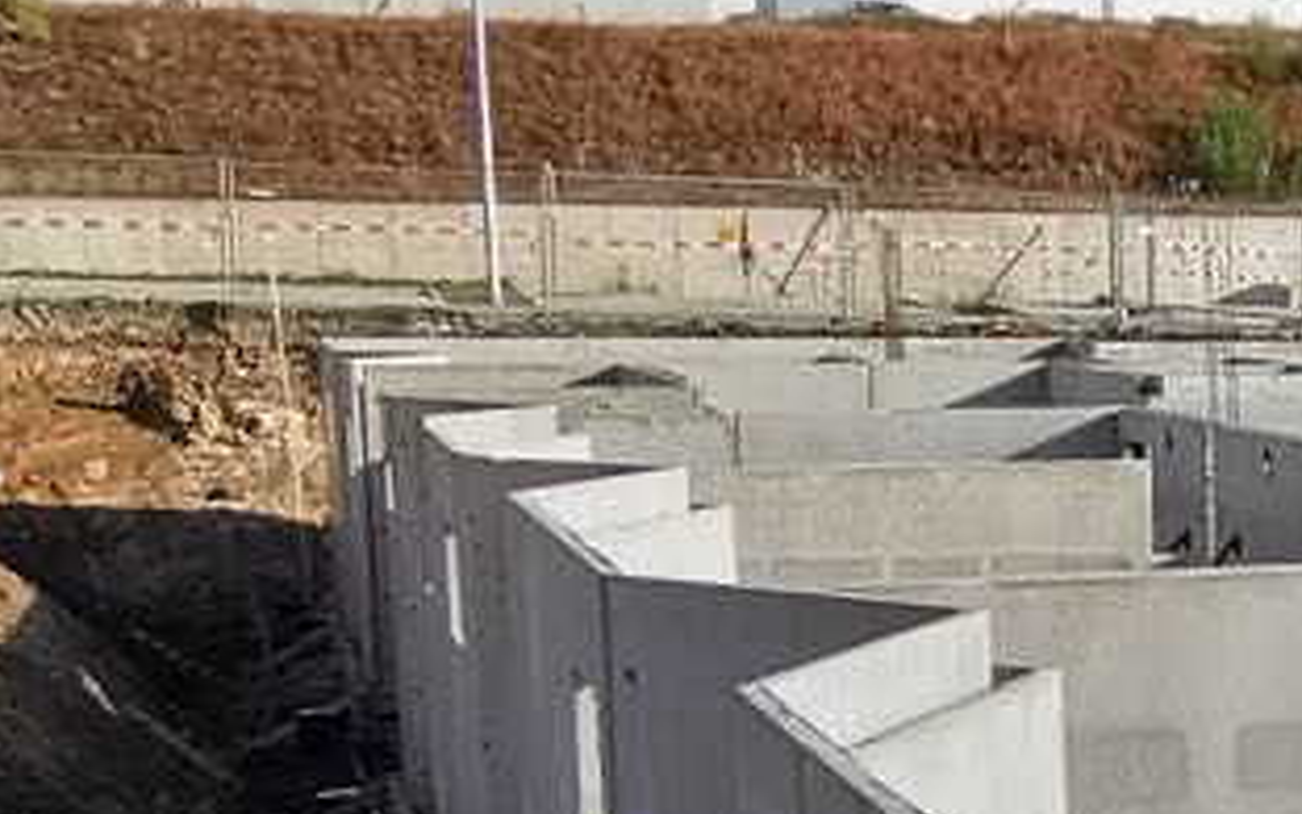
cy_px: 655
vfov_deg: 13.3
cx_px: 2604
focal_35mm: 98
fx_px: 3477
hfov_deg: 16.3
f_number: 2.2
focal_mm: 2.35
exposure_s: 1/1508
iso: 50
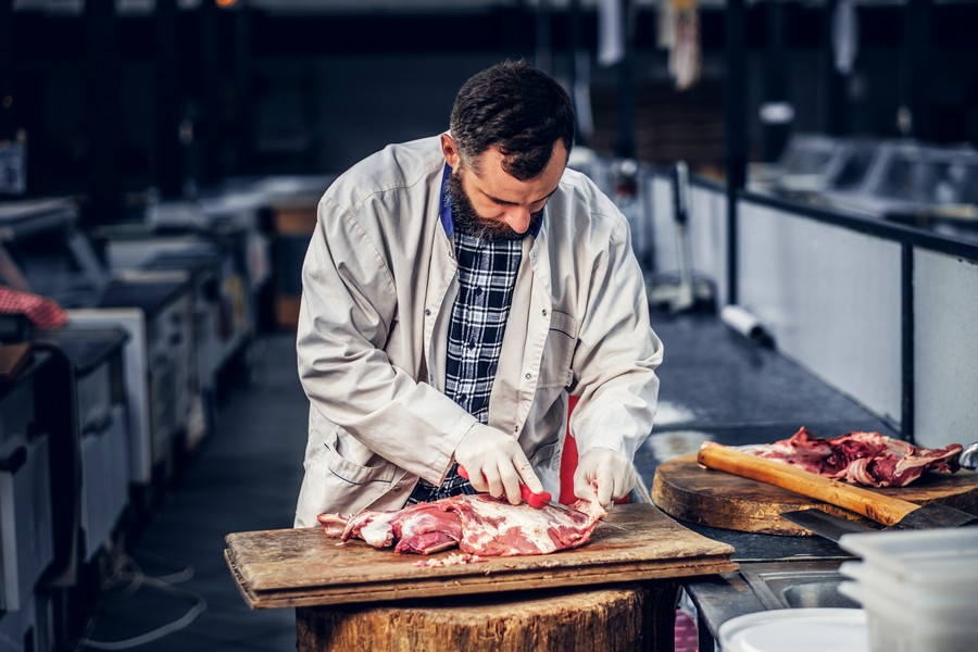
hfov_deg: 24.2
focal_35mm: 84
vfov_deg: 16.3
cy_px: 326
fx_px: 2282
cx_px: 489
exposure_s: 1/125
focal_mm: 56
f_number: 1.8
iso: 200
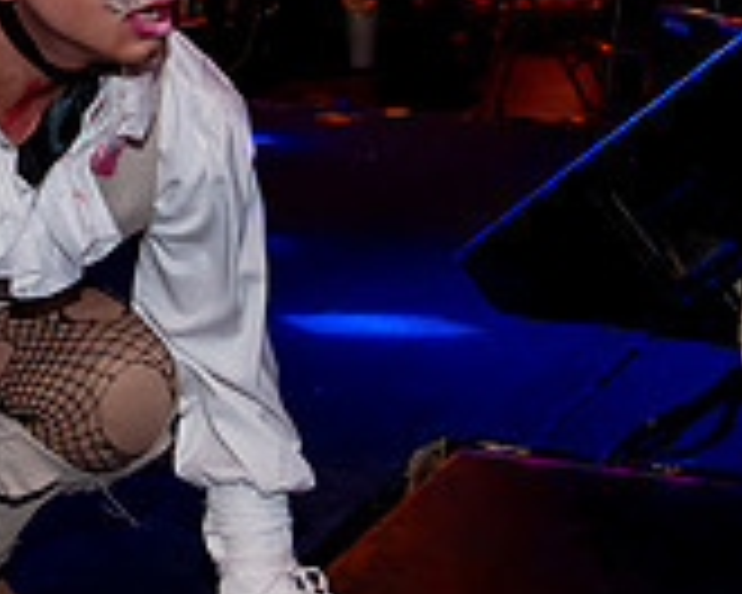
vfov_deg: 15.2
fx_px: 2196
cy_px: 54
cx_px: -43
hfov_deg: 18.5
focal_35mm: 100
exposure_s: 1/125
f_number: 4
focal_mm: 24
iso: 5000
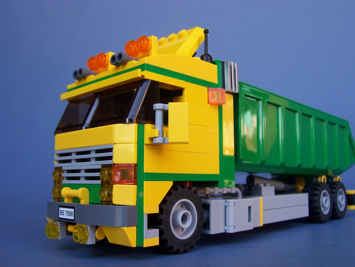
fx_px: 379
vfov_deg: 38.7
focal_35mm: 37
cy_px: 134
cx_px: 178
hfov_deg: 50.1
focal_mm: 5.6
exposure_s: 1/125
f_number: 2.8
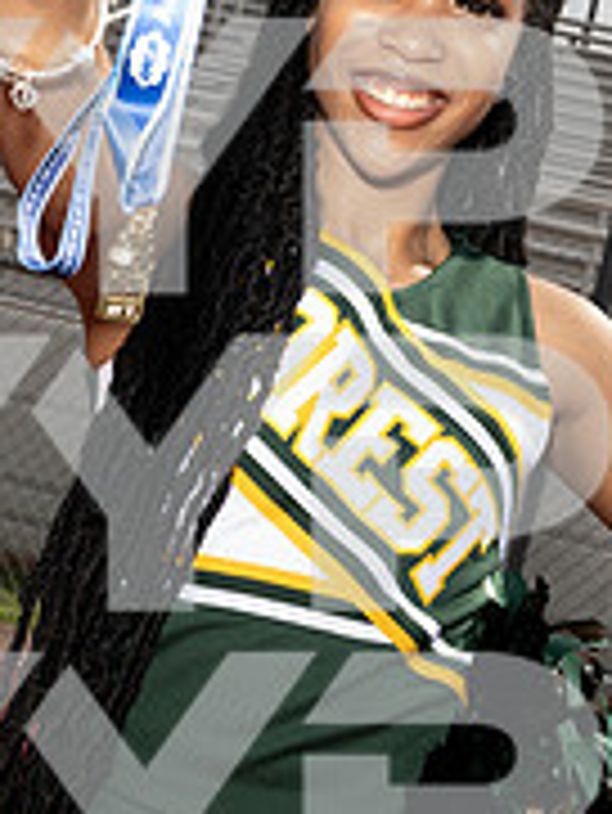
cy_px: 477
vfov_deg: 21.1
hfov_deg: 15.9
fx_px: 2190
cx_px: 261
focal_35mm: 93
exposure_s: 1/250
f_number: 11
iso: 200
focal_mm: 39
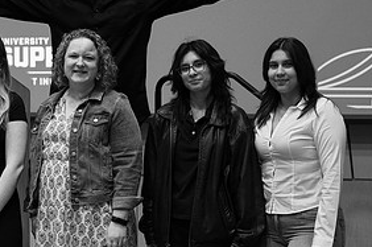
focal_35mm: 171
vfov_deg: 8.0
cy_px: 124
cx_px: 73
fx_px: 1764
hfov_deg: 12.0
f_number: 2.8
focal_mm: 83
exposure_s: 1/125
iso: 3200
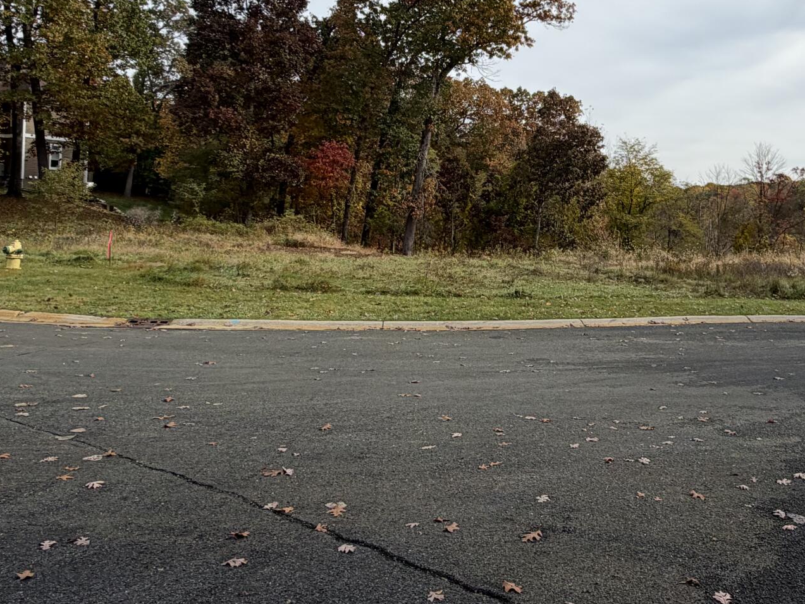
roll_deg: -0.8
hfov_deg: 53.4
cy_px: 202
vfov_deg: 42.4
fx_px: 767
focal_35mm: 33
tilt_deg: +4.6
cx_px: 581
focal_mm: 2.22
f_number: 2.2
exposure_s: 1/830
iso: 20
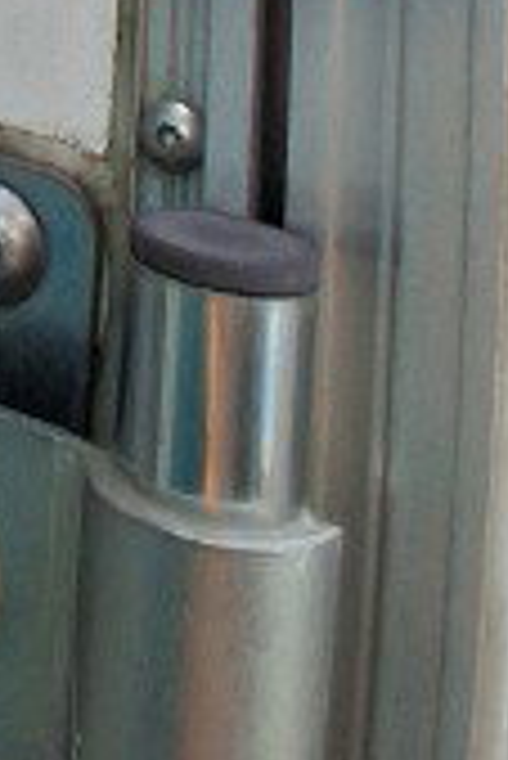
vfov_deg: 18.0
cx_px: -378
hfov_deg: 14.4
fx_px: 1795
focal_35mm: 85
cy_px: -681
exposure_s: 1/120
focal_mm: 1.4
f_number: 2.2
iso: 64
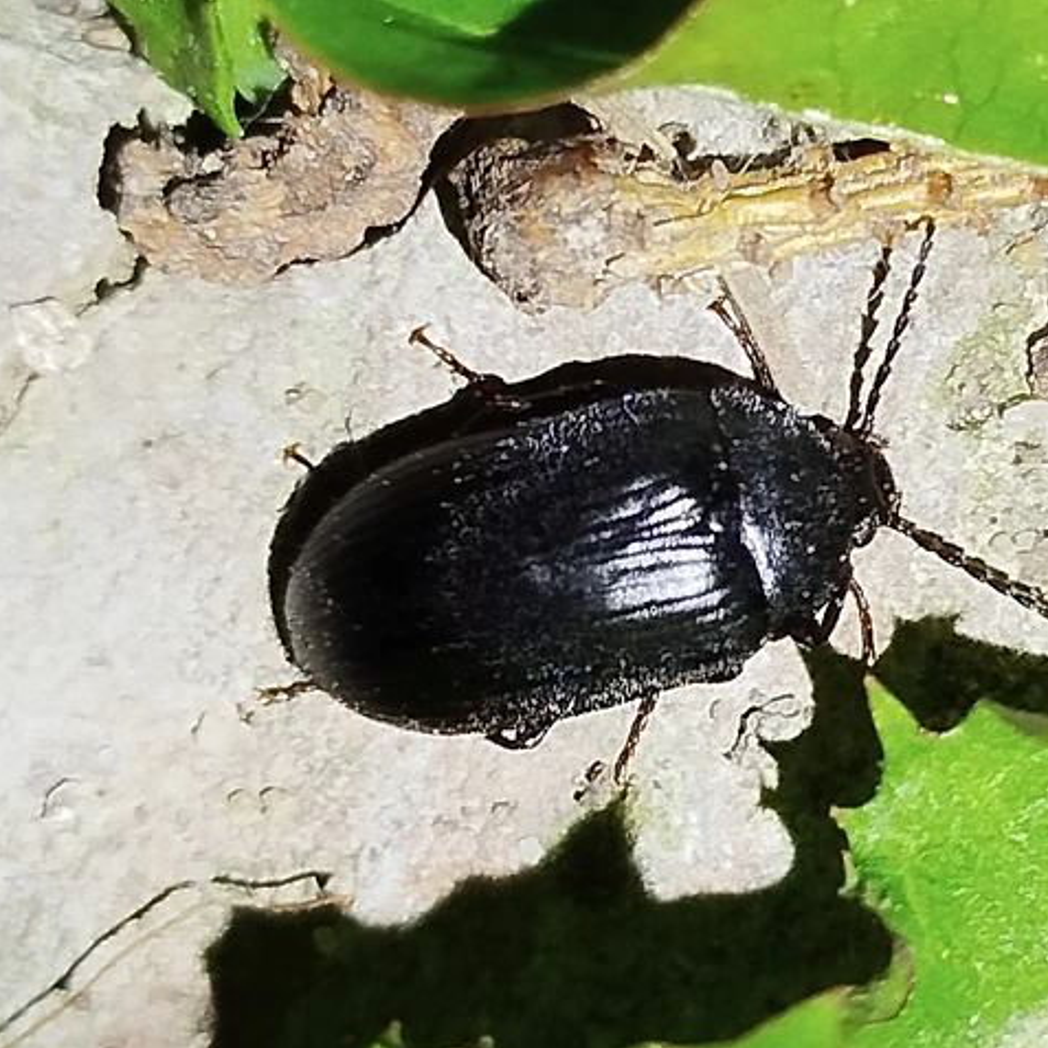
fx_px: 3699
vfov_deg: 16.1
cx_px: 696
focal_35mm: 108
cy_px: 525
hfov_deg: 16.1
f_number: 1.7
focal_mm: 5.31
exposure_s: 1/33
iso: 125
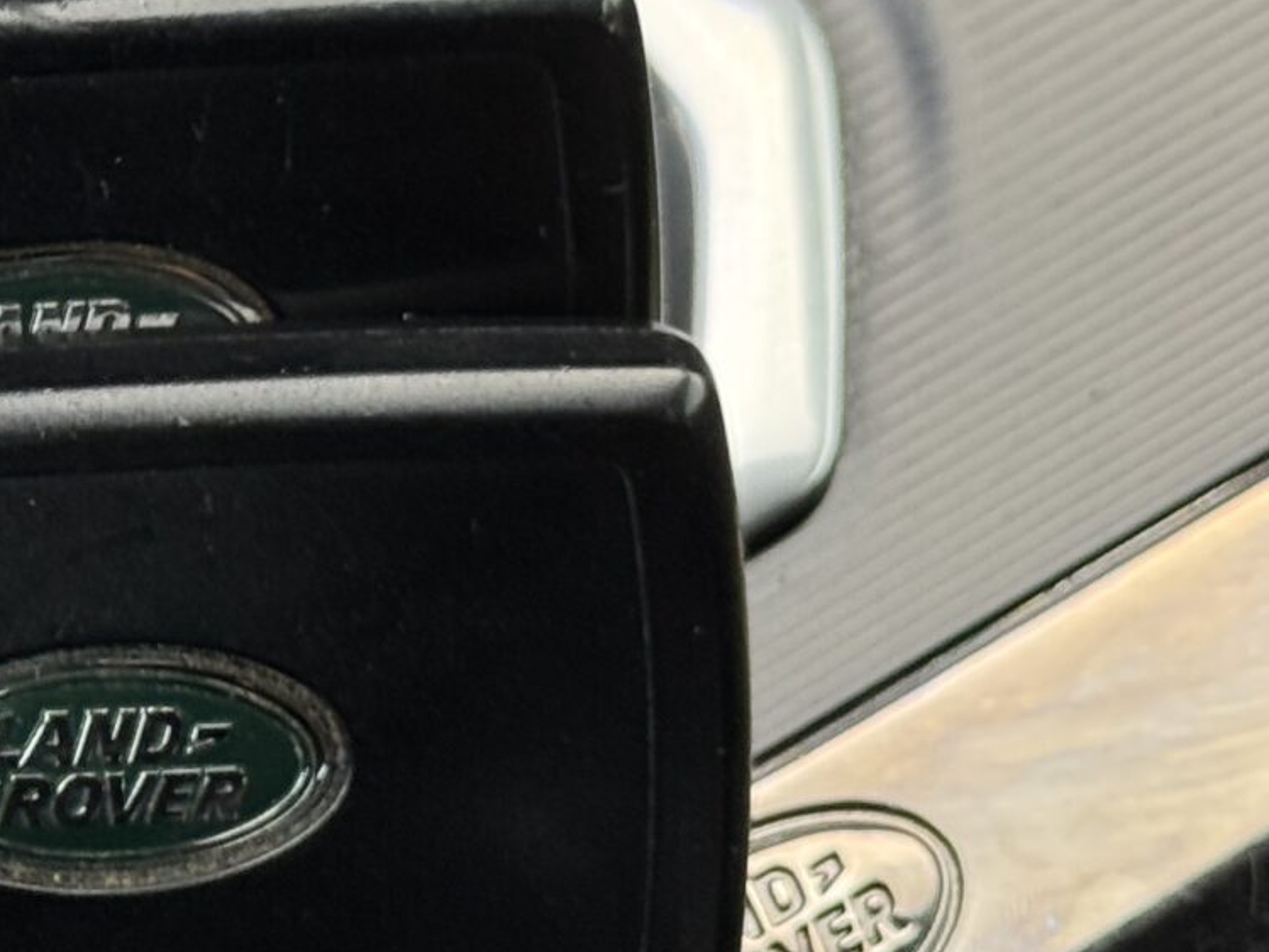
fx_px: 6013
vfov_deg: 9.0
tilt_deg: -52.4
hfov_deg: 11.8
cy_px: 144
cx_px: -222
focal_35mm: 164
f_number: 1.78
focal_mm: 6.76
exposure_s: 1/68
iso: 100
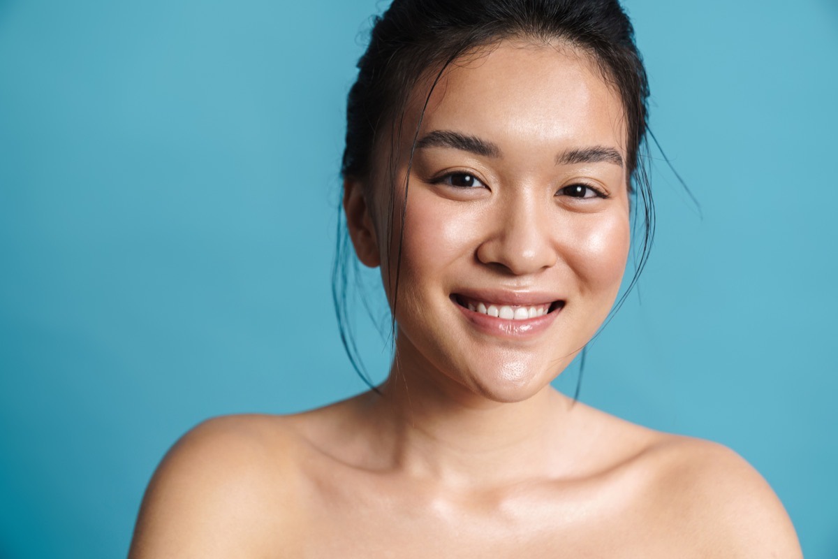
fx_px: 1280
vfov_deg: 24.6
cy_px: 280
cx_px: 419
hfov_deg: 36.2
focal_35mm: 55
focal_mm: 55
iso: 640
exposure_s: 1/200
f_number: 3.5
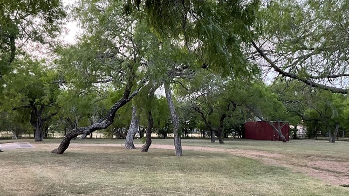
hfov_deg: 41.3
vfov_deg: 23.9
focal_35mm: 50
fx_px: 463
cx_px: 177
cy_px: 117
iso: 125
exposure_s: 1/60
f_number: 1.8
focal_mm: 3
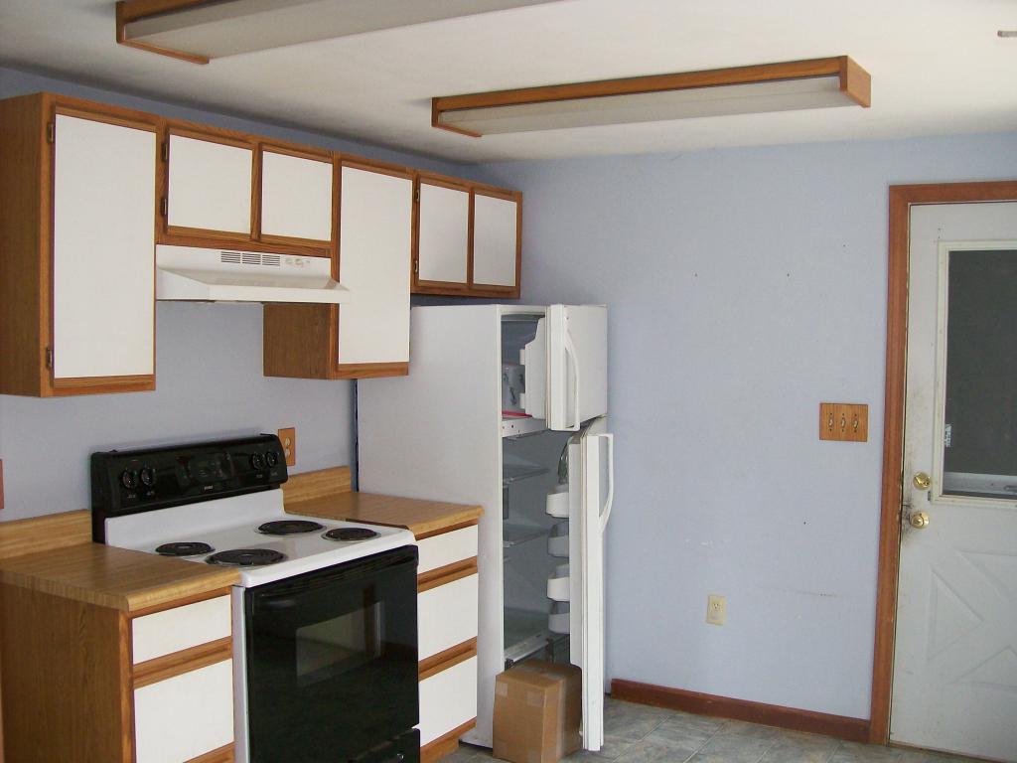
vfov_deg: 39.7
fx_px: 1058
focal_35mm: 36
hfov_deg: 51.4
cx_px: 508
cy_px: 382
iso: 140
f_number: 2.7
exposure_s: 1/64
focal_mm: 6
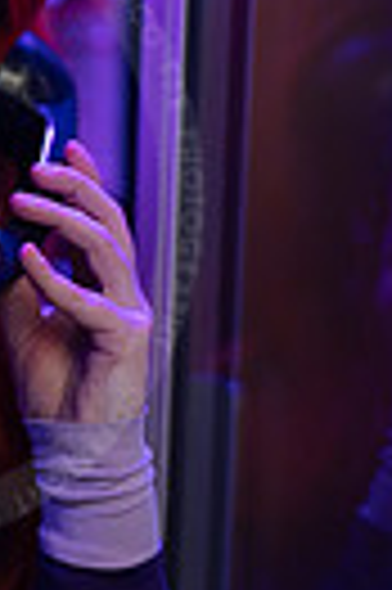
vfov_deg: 7.1
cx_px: -108
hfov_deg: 4.7
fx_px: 4782
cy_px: 356
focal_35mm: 292
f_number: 1.2
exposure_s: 1/400
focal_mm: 85
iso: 640
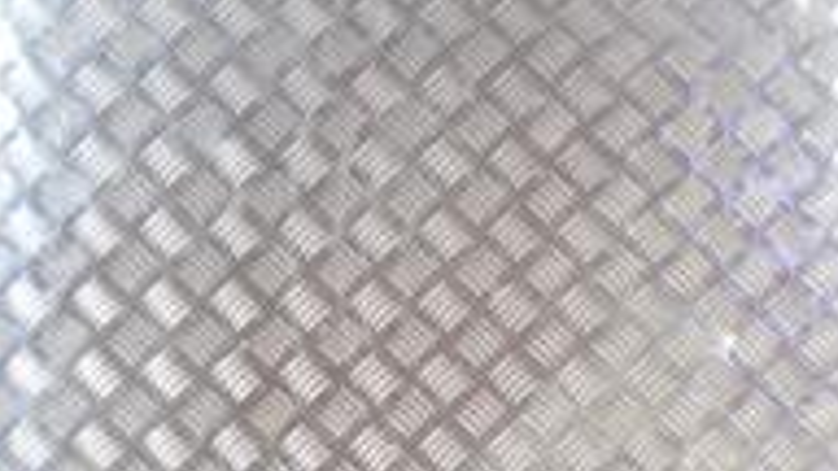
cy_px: 859
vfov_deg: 8.2
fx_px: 3170
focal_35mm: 143
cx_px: 498
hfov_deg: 15.1
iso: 250
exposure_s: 1/30
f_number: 4.5
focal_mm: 29
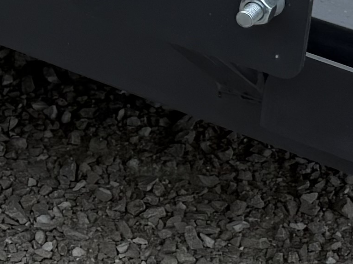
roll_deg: +7.7
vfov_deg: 8.3
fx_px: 1825
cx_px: -341
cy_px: 180
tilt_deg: -34.5
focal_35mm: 179
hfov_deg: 10.2
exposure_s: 1/4167
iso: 80
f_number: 1.78
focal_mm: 6.76
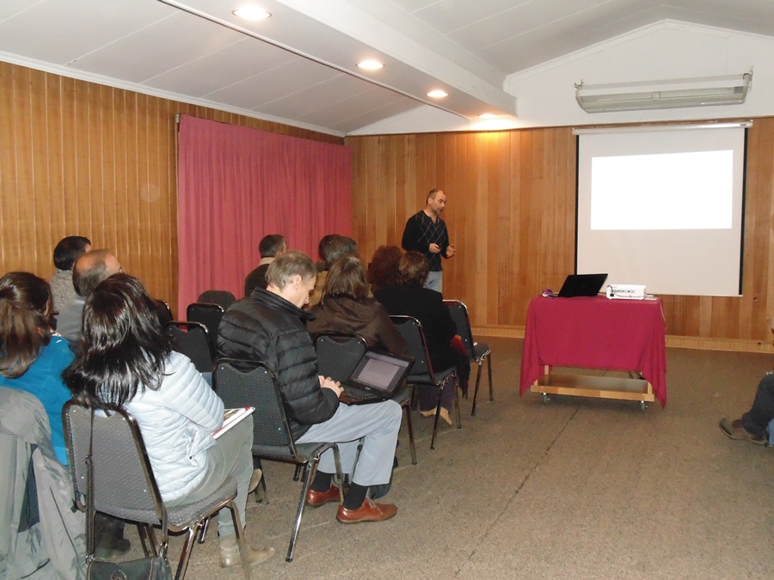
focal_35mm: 34
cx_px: 387
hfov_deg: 54.0
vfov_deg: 41.8
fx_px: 760
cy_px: 290
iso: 800
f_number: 3.4
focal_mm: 6.2
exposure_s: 1/50
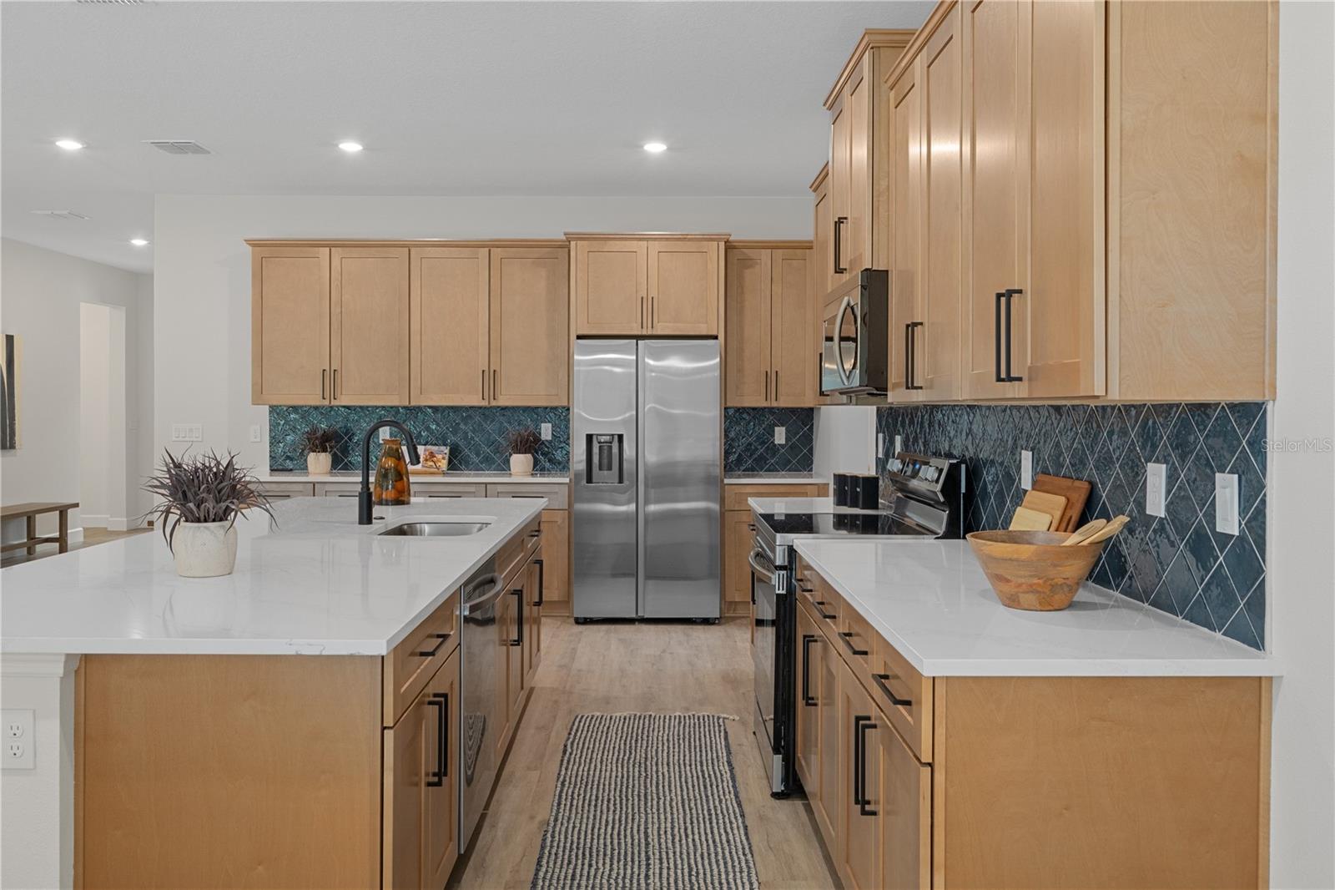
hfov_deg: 67.4
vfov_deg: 47.9
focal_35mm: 27
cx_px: 668
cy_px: 445
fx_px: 1001
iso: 320
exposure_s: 1/10
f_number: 8
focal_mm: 18
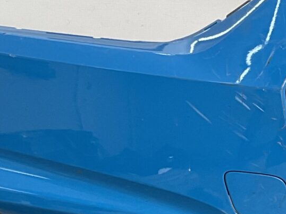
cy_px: 89
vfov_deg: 10.7
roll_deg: -0.7
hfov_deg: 13.7
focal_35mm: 138
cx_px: 382
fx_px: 1140
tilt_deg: -7.7
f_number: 1.8
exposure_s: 1/142
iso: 16
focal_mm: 3
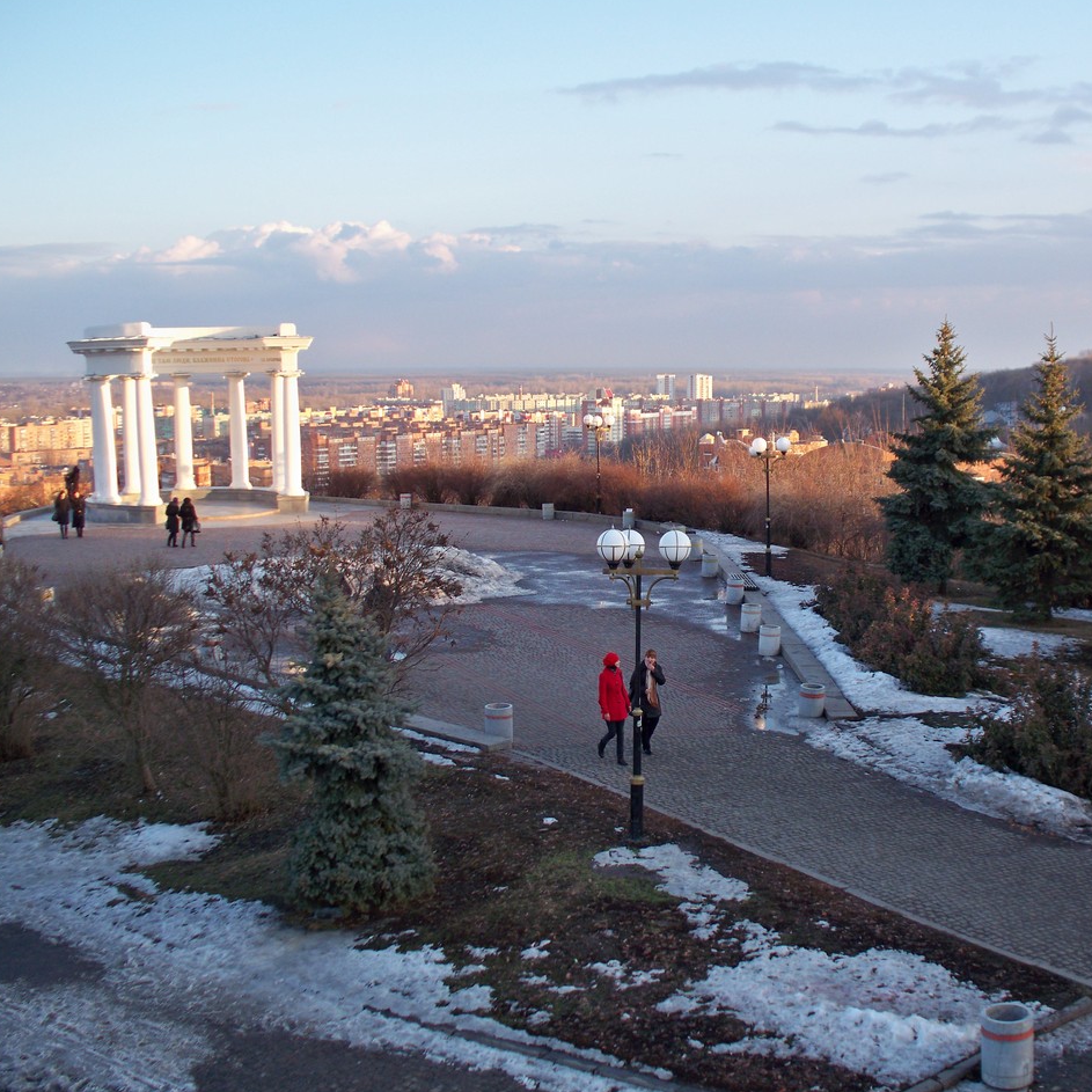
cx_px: 688
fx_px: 1499
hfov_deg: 39.7
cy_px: 540
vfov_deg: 40.0
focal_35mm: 42
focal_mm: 7.54
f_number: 2.8
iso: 80
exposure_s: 1/200
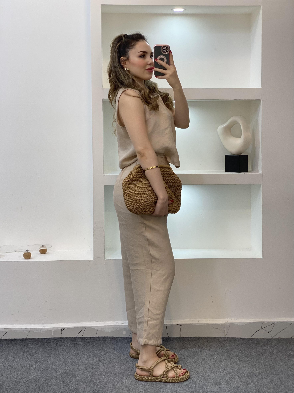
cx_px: 147
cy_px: 196
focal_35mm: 52
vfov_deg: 36.8
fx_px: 589
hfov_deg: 28.0
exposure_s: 1/100
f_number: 2
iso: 64
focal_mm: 6
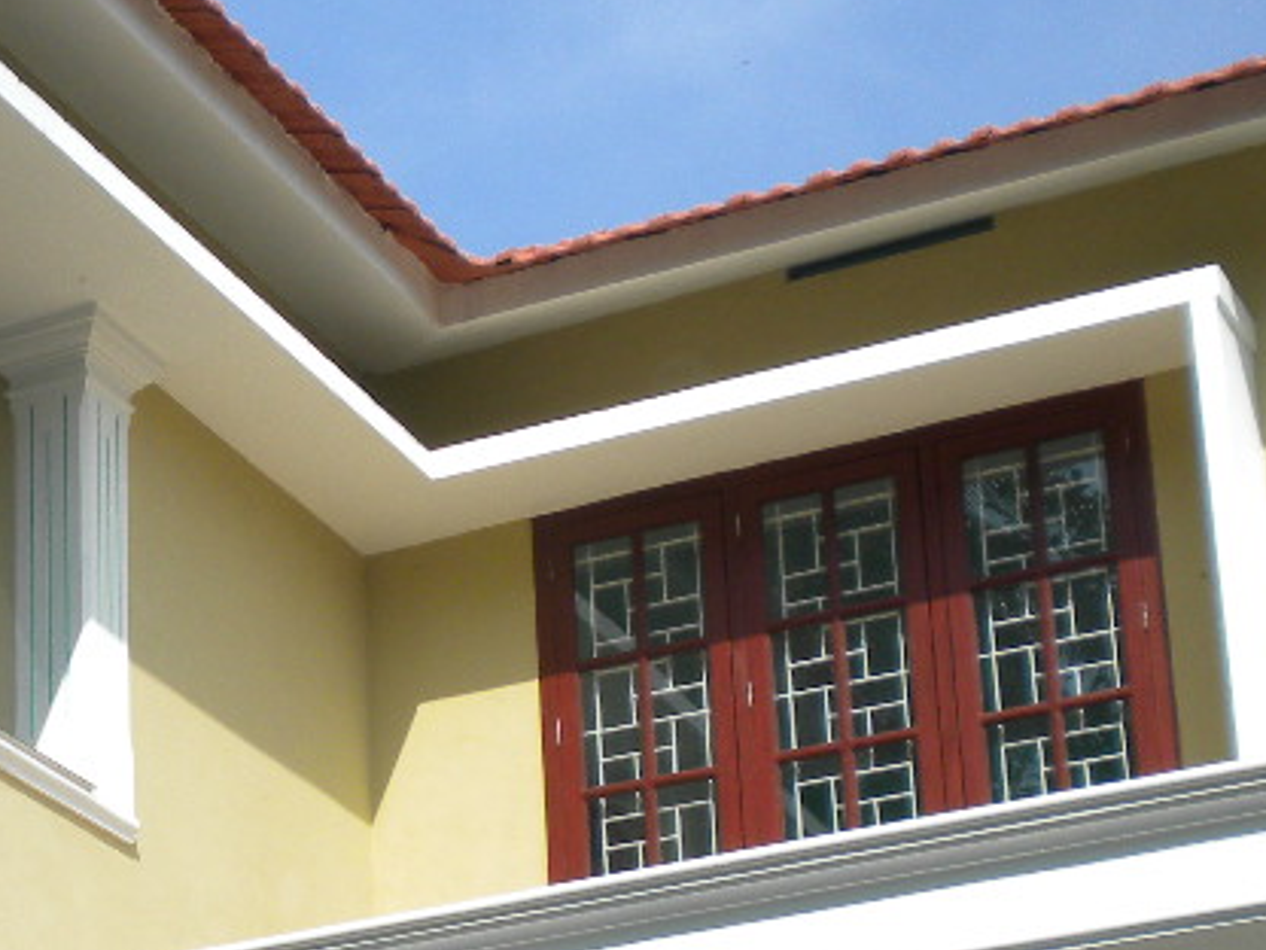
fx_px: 3694
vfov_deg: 14.4
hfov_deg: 19.1
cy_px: 974
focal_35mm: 101
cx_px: 122
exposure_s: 1/657
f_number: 4.9
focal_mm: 7.4
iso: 113
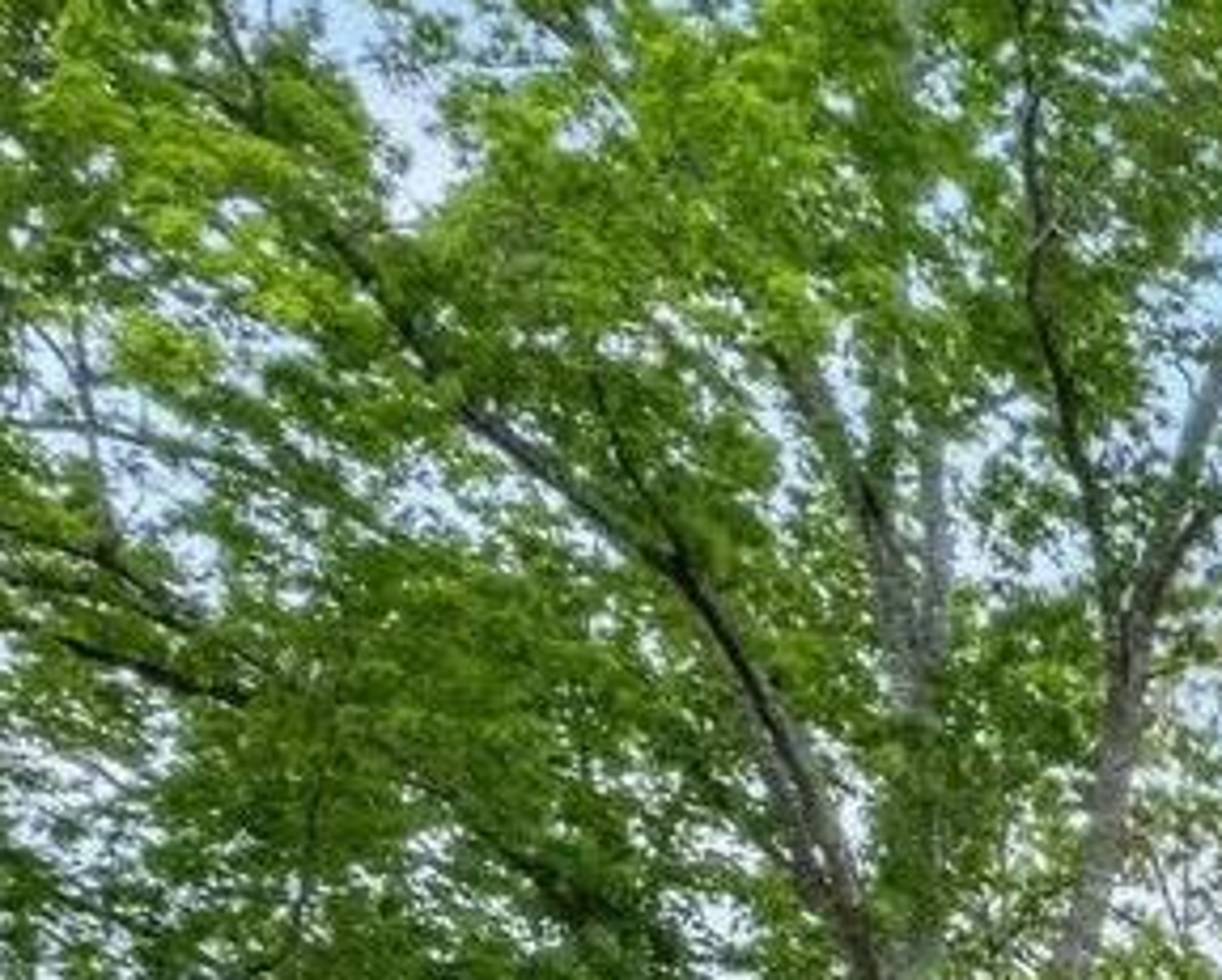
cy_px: 1930
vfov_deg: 12.4
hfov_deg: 12.4
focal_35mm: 110
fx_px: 3982
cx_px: 3189
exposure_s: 1/730
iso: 100
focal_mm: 8.38
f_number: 2.8
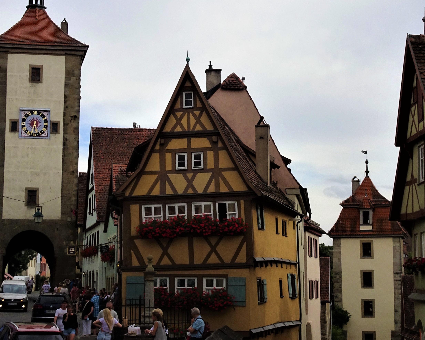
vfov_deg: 27.4
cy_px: 236
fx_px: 692
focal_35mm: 55
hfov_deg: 34.1
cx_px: 208
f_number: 4.5
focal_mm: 6.56
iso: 80
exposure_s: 1/400
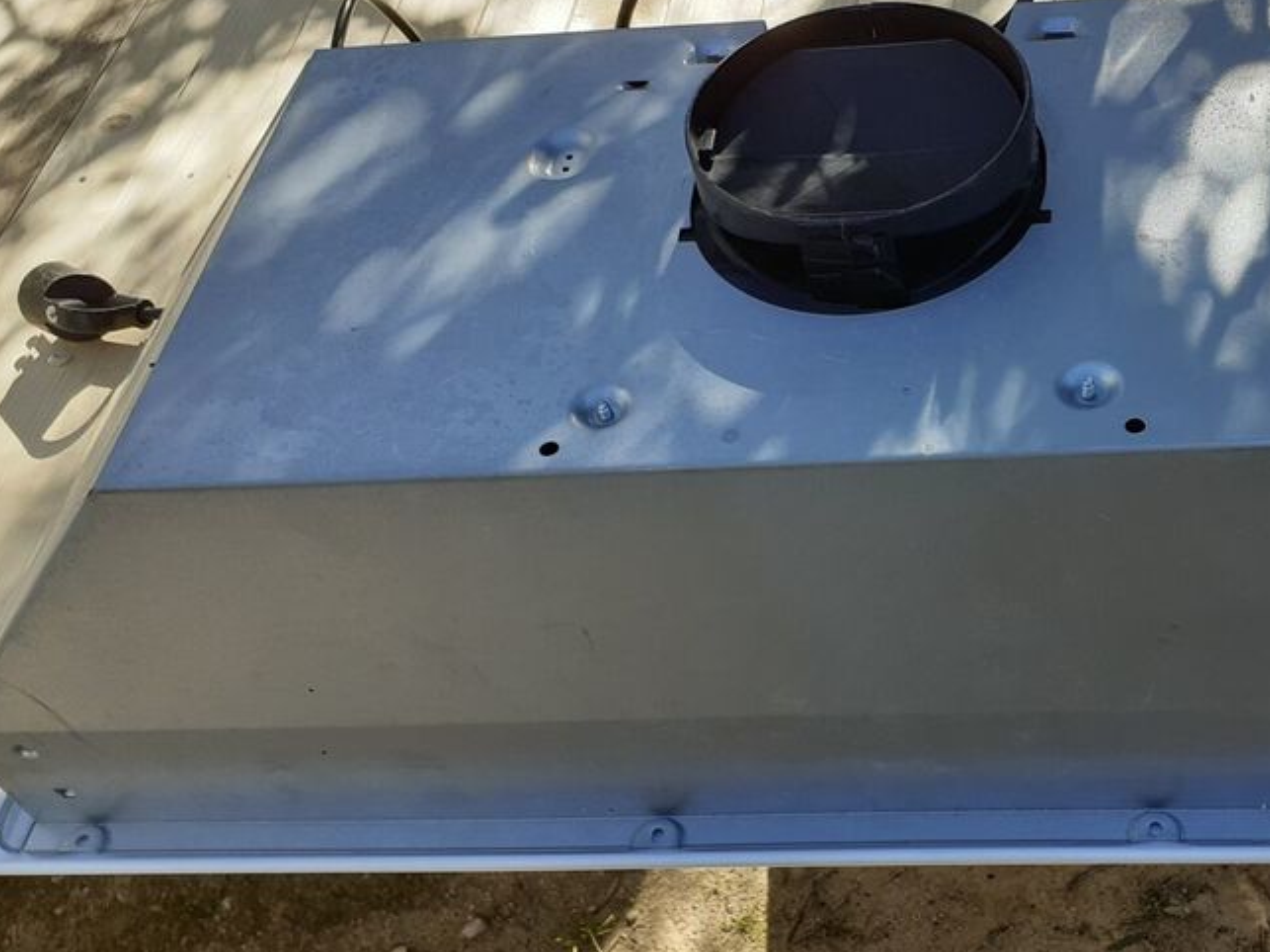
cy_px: 474
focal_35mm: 42
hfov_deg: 43.4
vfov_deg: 34.3
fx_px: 1541
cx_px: 944
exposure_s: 1/514
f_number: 1.9
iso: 40
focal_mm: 3.6
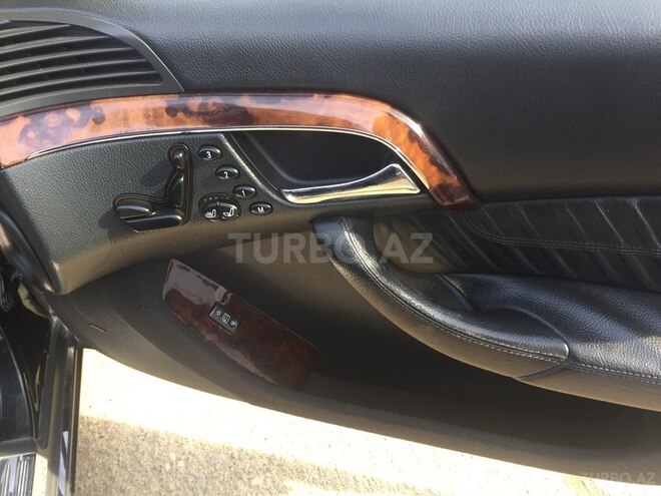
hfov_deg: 61.7
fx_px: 554
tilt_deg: -49.9
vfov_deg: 48.2
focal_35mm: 29
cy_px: 248
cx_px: 330
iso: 40
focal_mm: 4.15
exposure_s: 1/100
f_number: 2.2
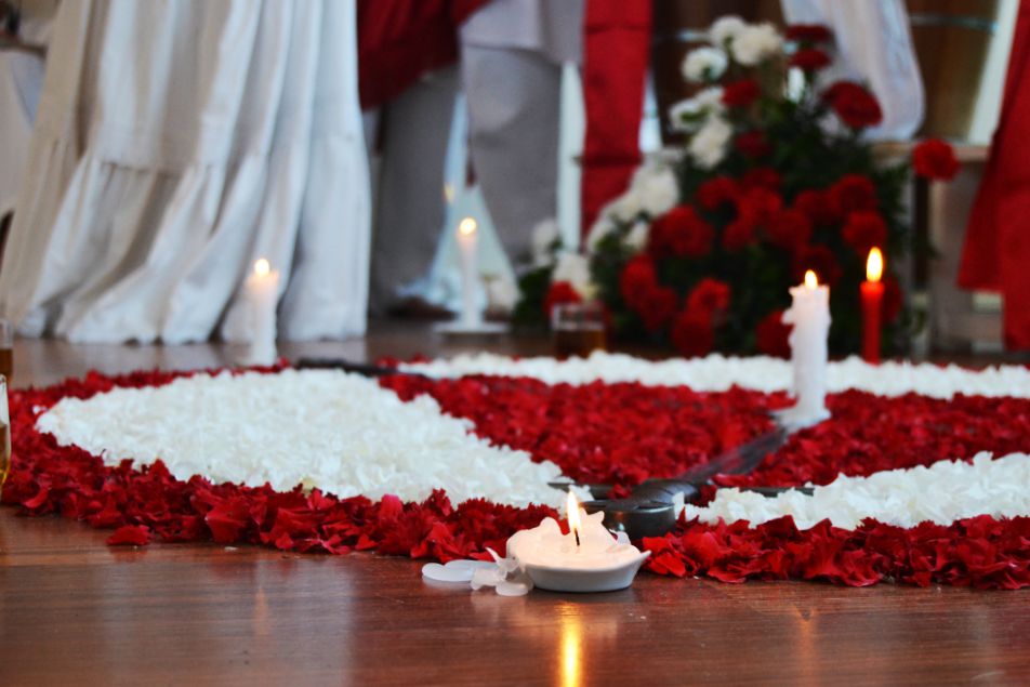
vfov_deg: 21.6
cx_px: 515
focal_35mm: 63
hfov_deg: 31.9
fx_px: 1803
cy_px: 344
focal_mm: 42
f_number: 5
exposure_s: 1/60
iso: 720
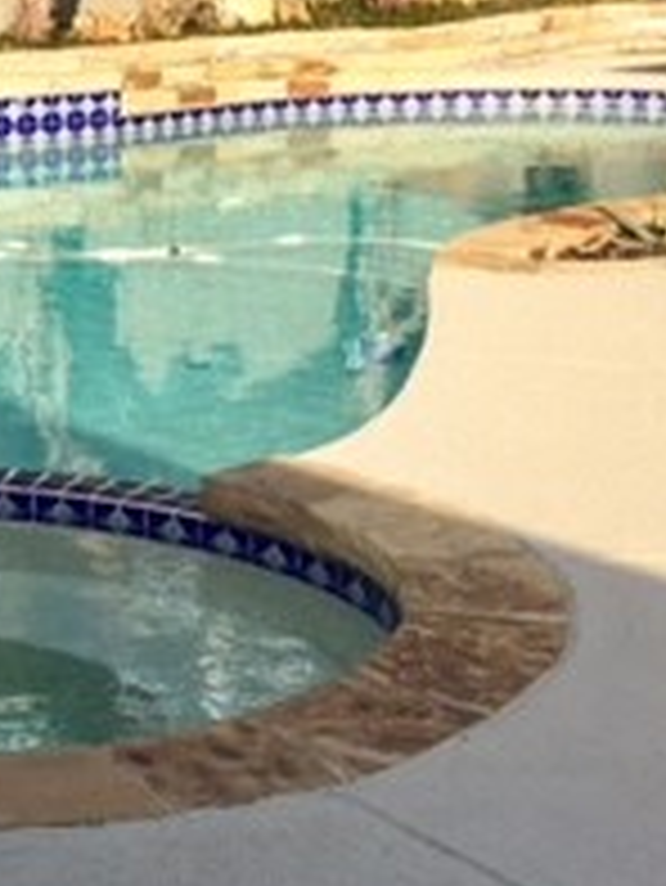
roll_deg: +1.4
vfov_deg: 20.7
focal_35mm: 94
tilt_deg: -7.6
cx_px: -216
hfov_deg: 15.0
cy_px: 252
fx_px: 2409
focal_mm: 4.15
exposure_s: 1/1647
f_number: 2.2
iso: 32
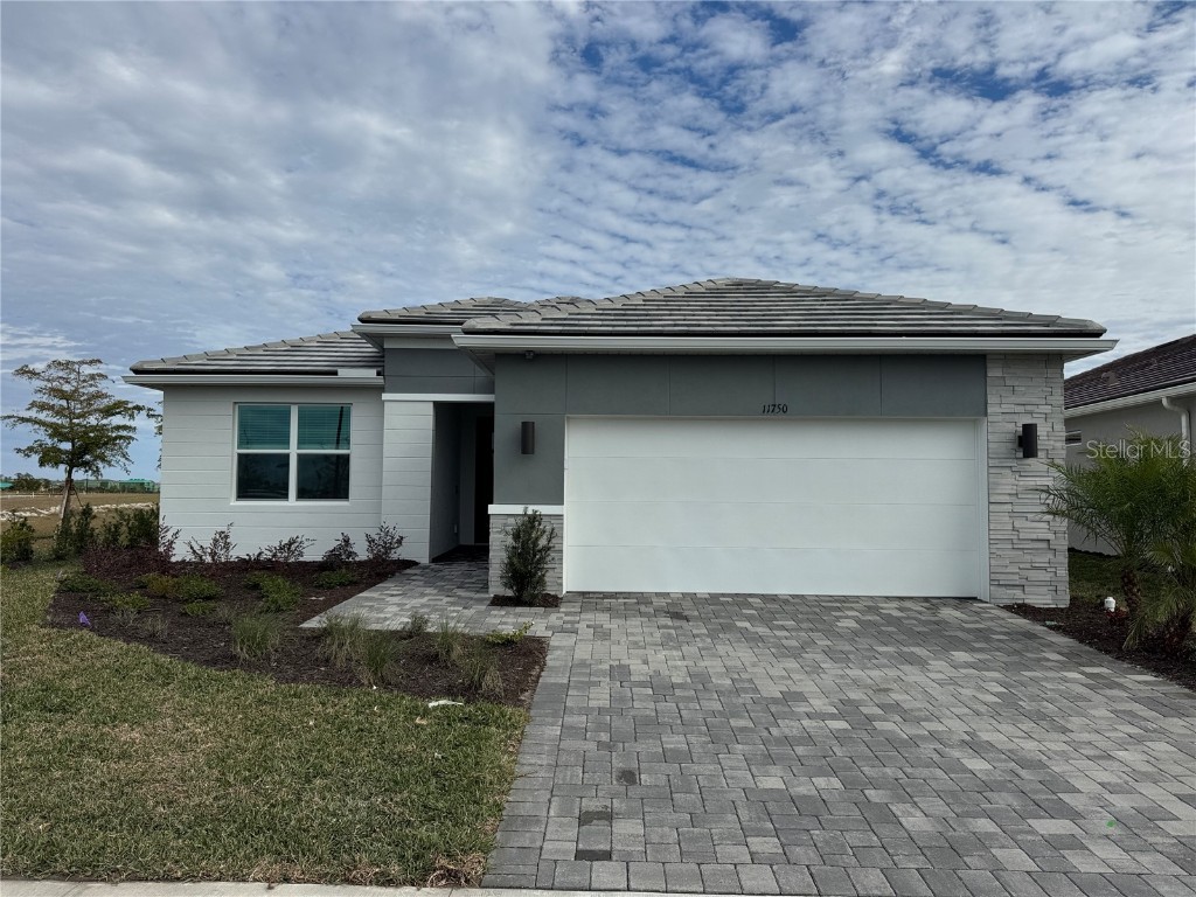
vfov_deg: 56.8
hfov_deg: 71.6
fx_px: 829
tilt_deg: +2.1
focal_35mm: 24
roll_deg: -0.7
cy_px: 448
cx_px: 598
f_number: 1.78
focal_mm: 6.76
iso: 80
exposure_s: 1/9009
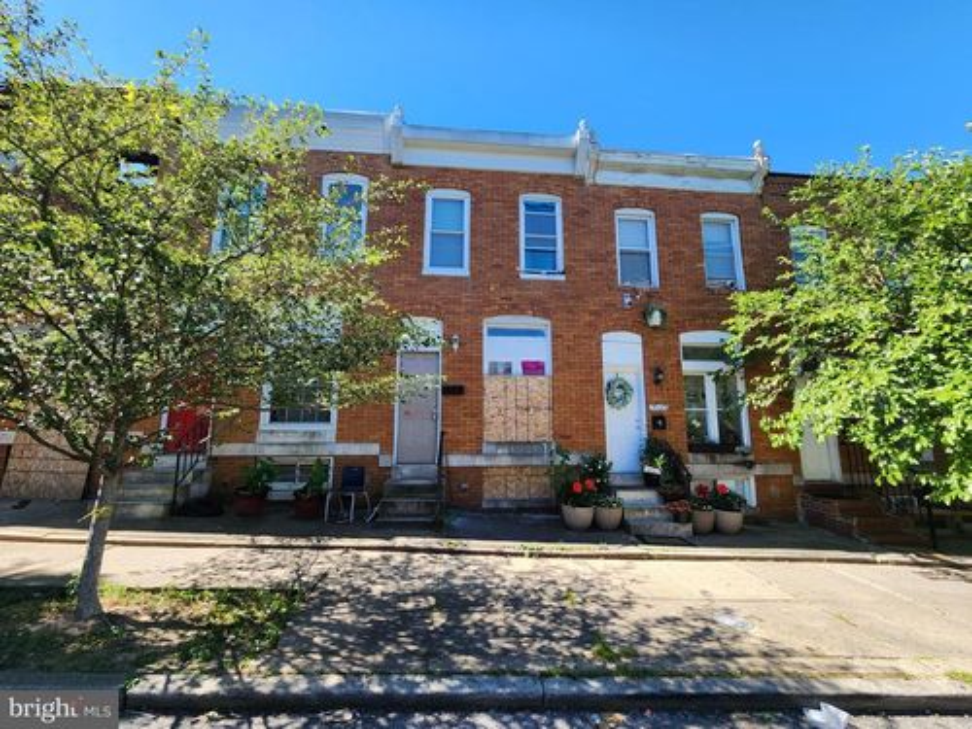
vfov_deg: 89.9
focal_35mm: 13
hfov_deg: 106.2
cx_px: 486
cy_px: 364
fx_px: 365
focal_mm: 2.2
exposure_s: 1/603
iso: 50
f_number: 2.2
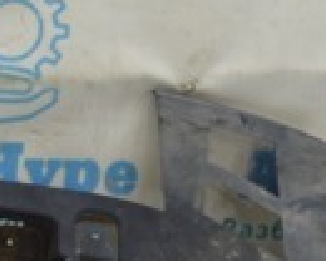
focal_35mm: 159
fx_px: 1537
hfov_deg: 11.2
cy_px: 322
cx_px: -283
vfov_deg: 9.6
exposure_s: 1/25
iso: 400
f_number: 5.6
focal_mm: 23
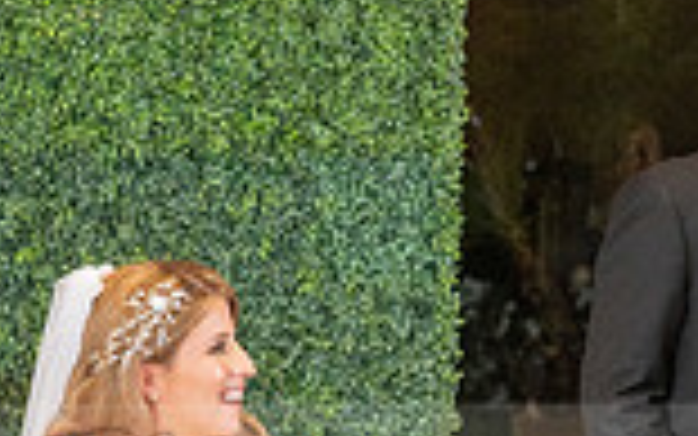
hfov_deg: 11.4
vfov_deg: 7.1
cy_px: 510
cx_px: 369
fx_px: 3482
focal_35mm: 183
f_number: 3.5
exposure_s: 1/160
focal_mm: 48
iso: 800
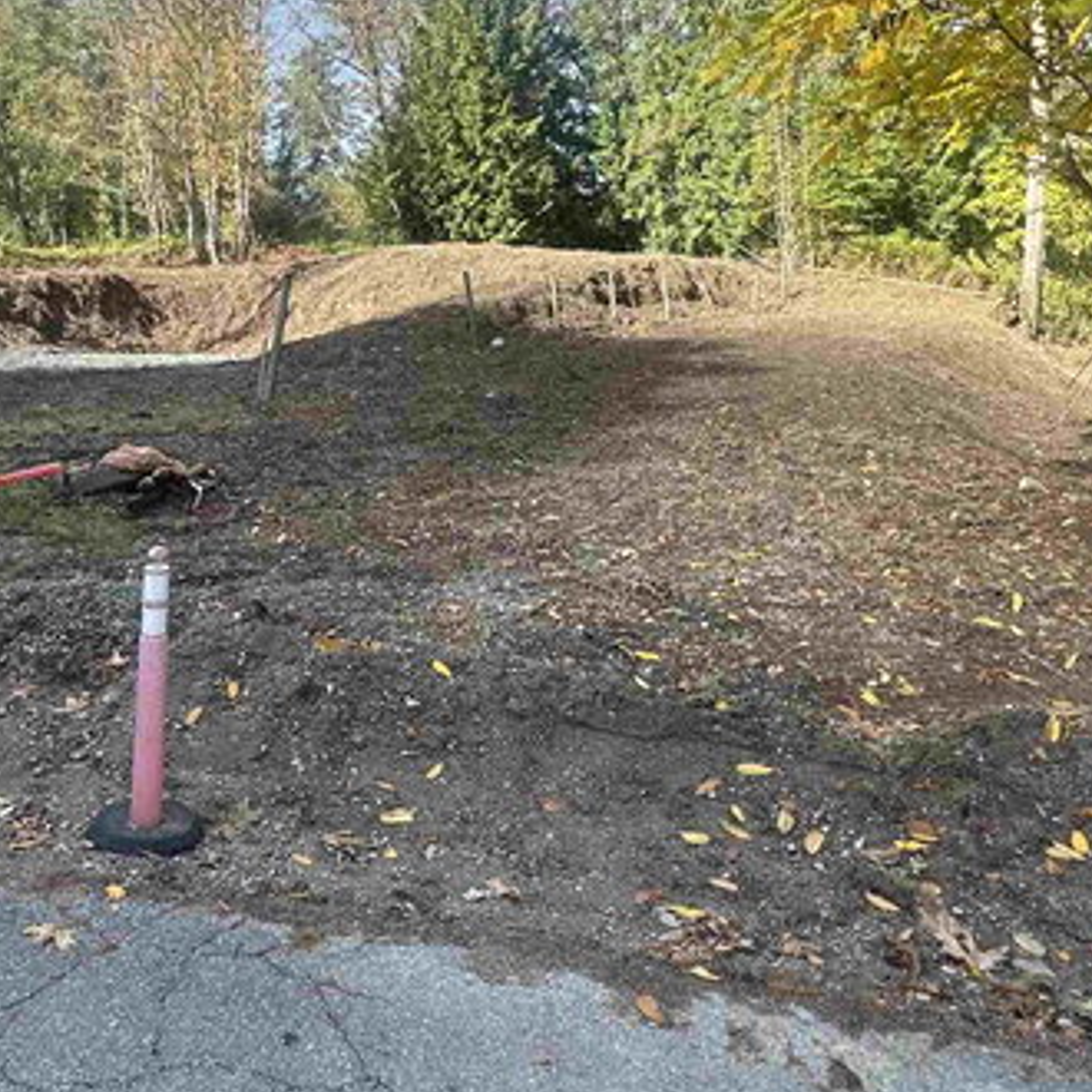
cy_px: 433
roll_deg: -1.2
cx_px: 450
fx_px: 1071
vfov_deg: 53.6
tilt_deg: -2.5
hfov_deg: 53.7
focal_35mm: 30
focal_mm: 2.22
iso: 40
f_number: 2.2
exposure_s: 1/424
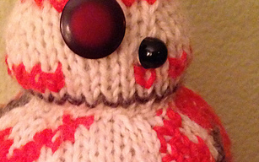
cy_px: 162
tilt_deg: -17.4
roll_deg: +2.2
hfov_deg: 28.2
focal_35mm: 73
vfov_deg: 17.4
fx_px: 515
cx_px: 118
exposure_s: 1/15
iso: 800
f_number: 2.4
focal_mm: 4.12
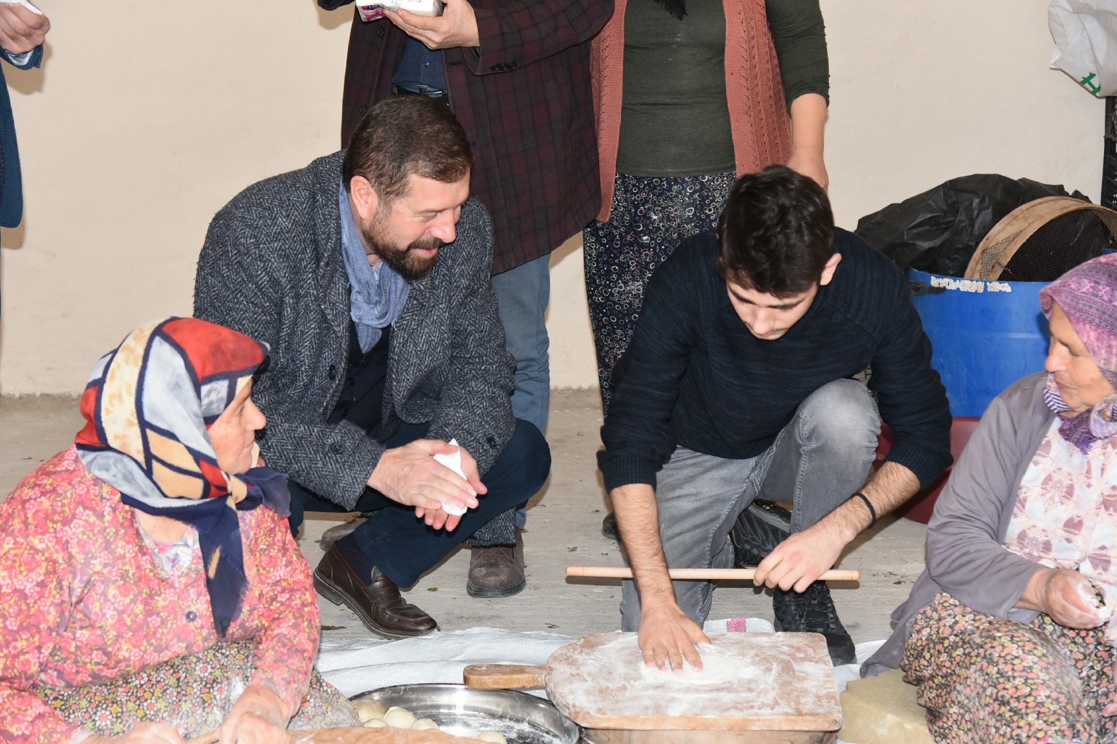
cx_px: 558
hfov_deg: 32.4
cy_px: 372
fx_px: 1924
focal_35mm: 62
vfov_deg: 21.9
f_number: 5.6
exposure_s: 1/60
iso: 1250
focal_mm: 62
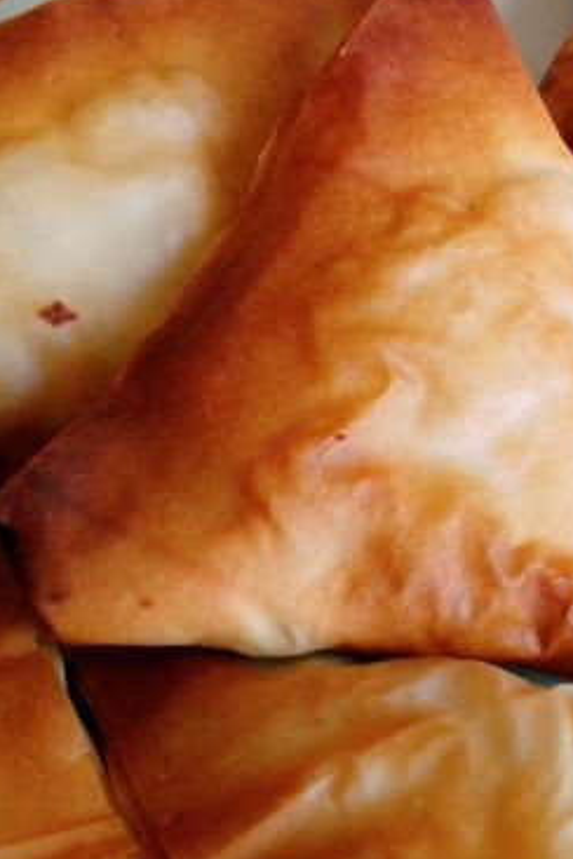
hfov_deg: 19.1
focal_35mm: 69
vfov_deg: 29.2
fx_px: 1647
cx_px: 601
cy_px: 496
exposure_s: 1/33
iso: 160
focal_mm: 3.68
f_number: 2
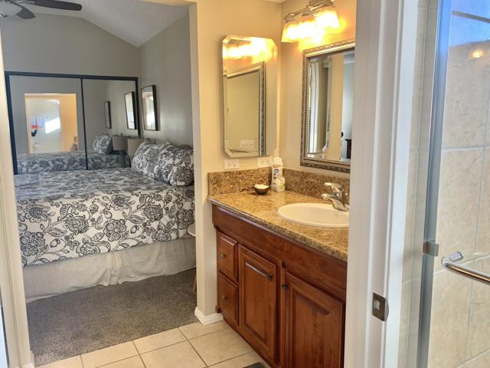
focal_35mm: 26
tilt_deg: -9.1
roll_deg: +0.1
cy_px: 184
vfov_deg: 53.1
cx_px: 245
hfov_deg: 67.3
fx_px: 368
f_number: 1.8
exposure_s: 1/120
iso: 50
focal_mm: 4.25
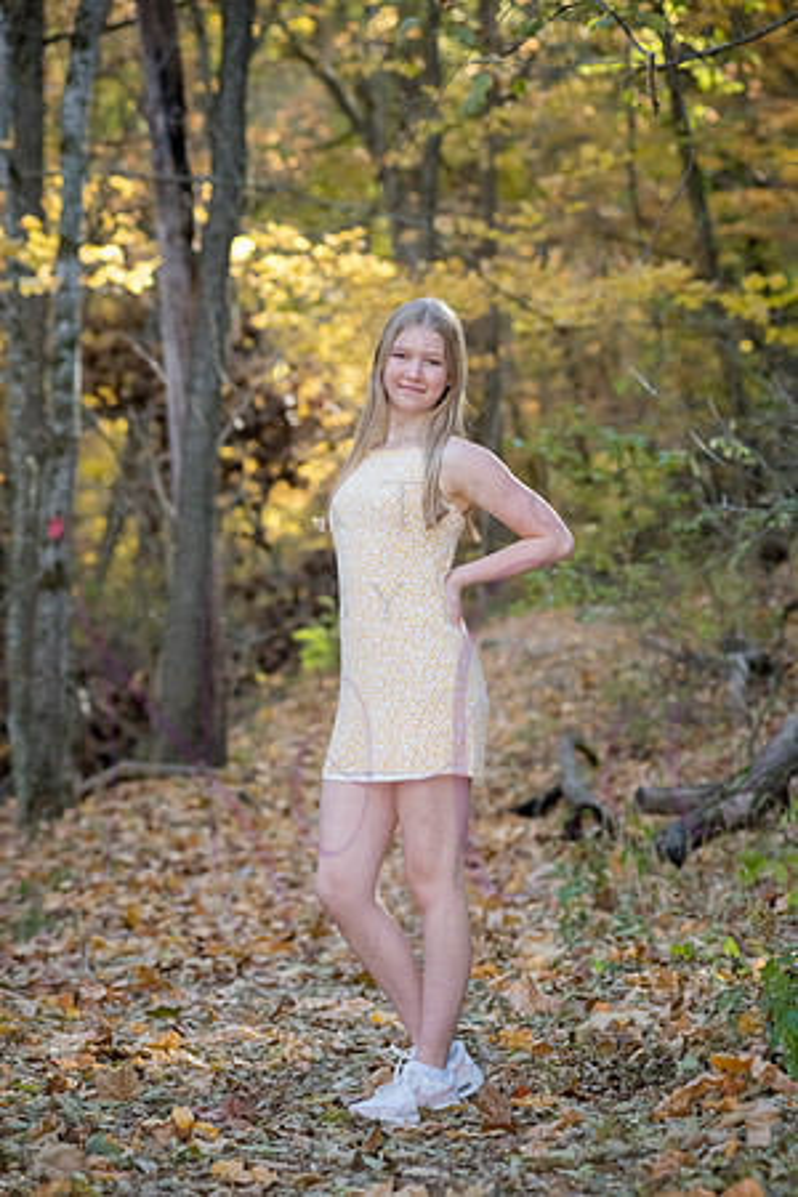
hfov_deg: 13.0
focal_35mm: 105
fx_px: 3491
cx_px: 399
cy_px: 598
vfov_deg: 19.5
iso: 800
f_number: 4.5
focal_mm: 105
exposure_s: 1/320
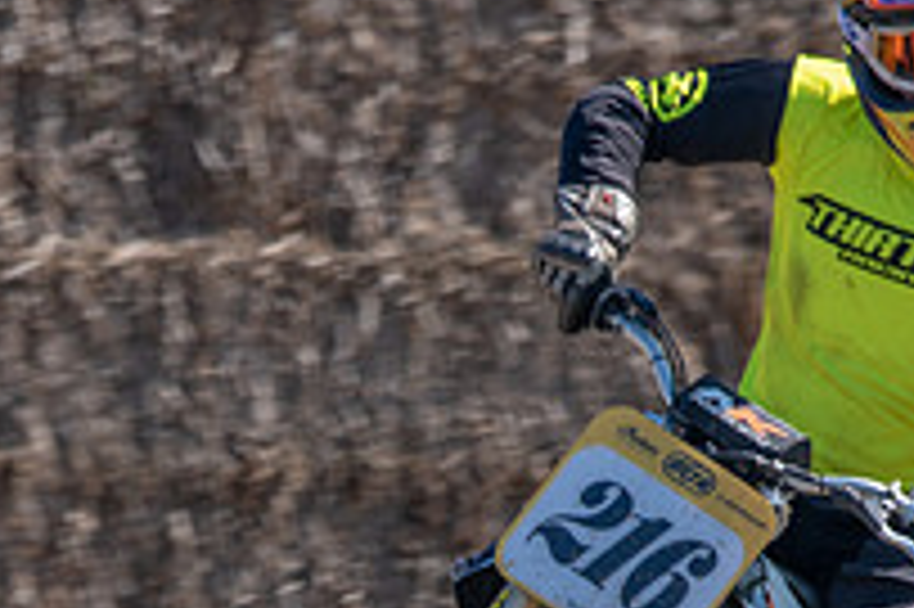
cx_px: 450
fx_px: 45434
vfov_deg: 0.8
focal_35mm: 1791
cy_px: 603
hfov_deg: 1.2
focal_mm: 500
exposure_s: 1/200
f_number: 8
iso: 100
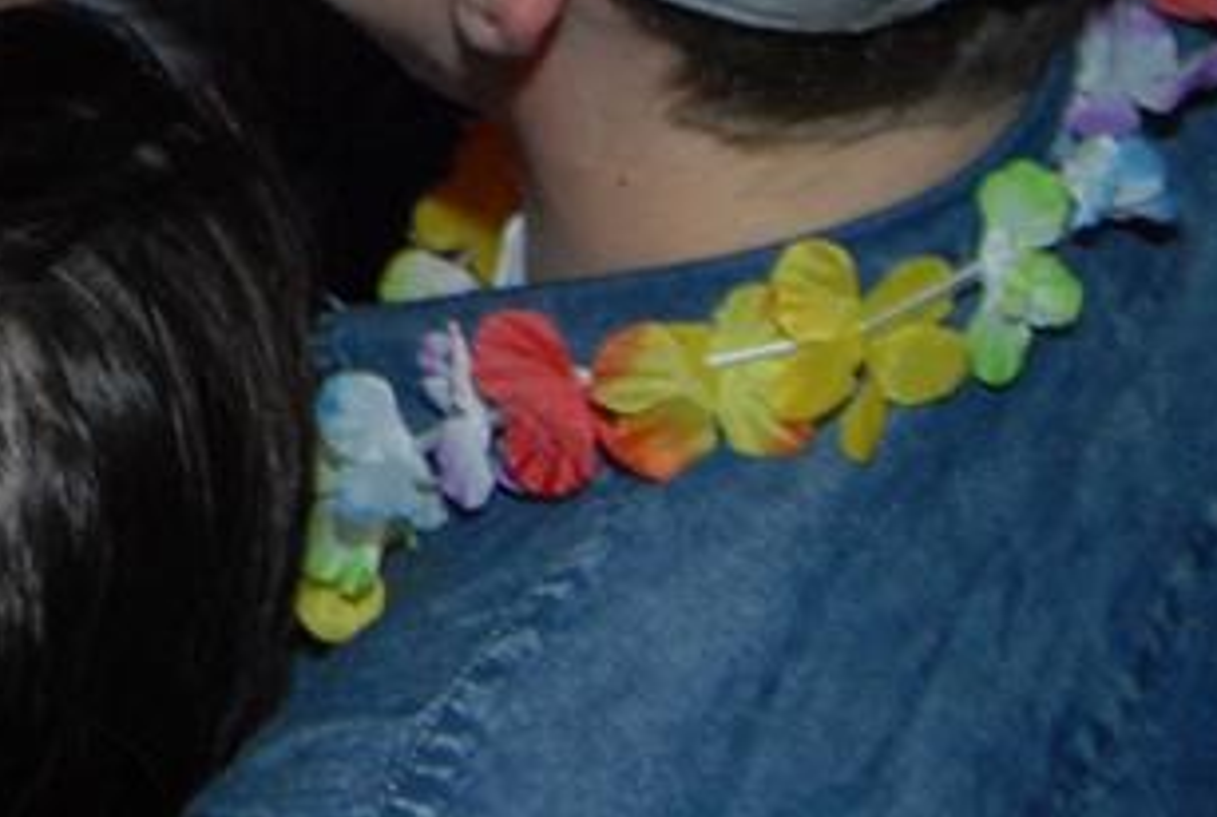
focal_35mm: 134
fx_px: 4539
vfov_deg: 10.0
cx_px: -868
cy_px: -321
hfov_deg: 13.8
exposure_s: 1/60
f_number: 6.3
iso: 400
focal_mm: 24
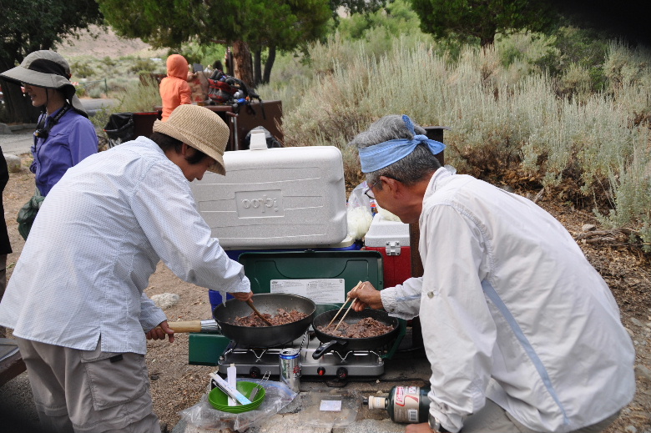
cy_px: 216
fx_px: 596
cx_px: 326
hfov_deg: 57.3
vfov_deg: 39.9
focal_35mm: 33
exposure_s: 1/125
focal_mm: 22
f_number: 5.6
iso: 400
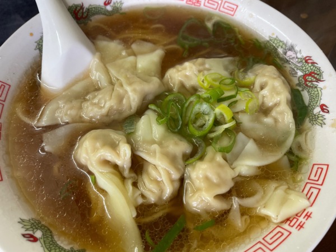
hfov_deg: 67.3
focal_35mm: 26
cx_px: 168
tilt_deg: -61.2
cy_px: 126
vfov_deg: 53.1
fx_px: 252
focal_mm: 4.2
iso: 160
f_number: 1.6
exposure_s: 1/60
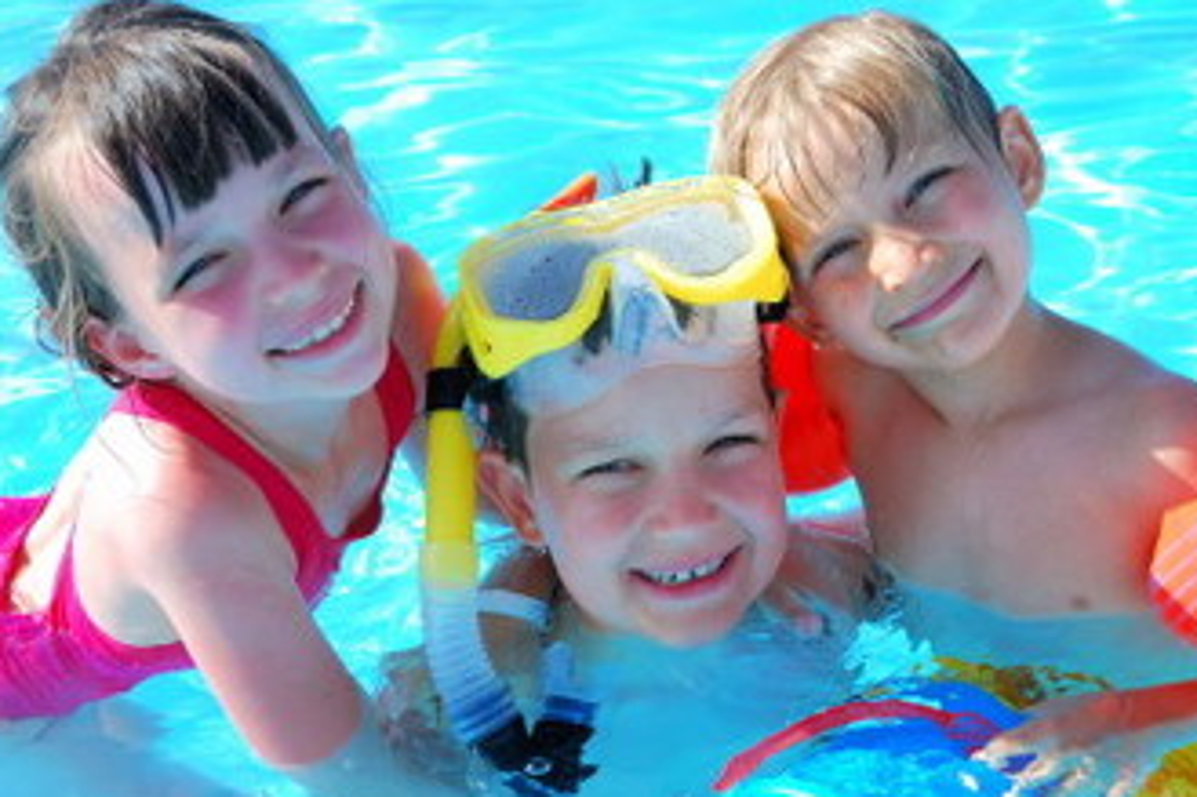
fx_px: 2060
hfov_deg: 32.4
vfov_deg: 21.9
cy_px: 455
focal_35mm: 62
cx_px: 669
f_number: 7.1
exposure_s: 1/200
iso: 100
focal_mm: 34
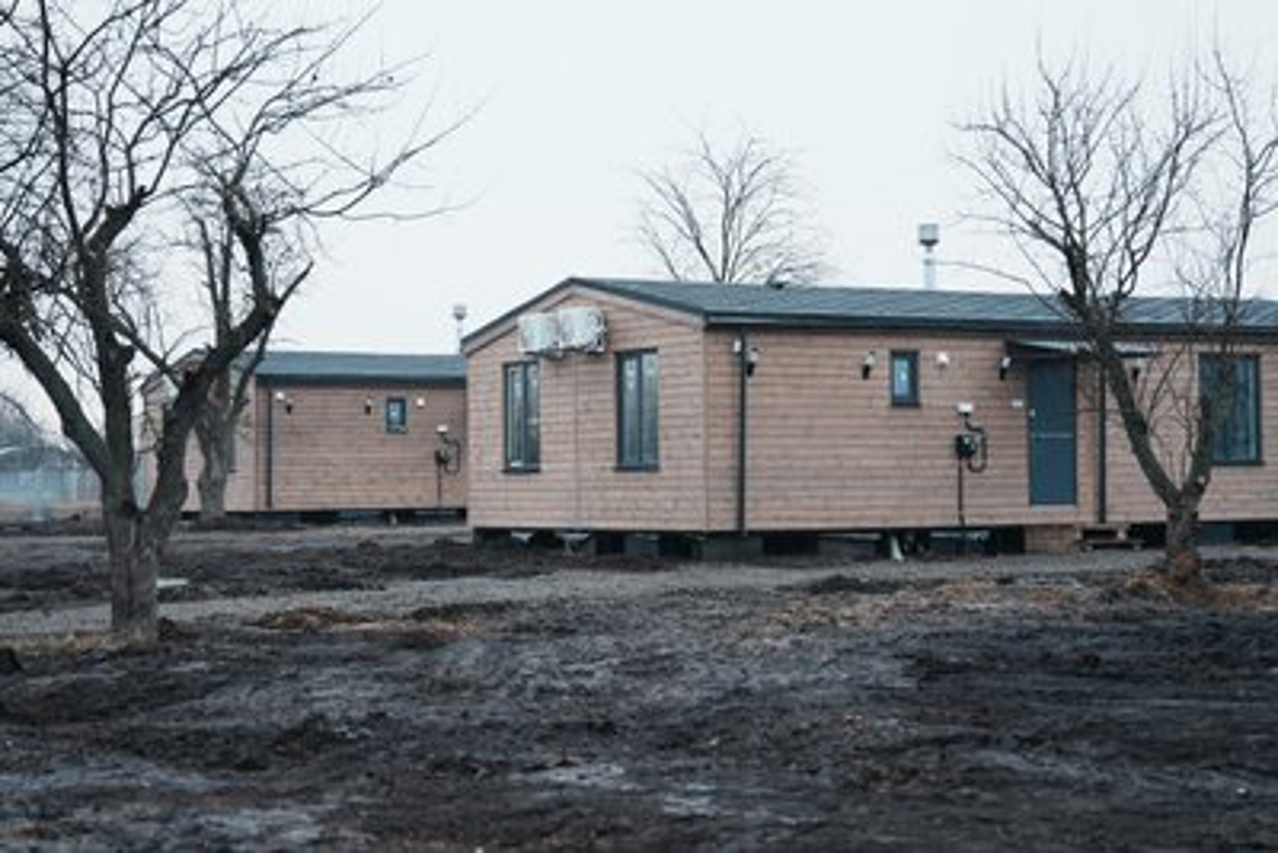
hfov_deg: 28.8
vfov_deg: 19.5
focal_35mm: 70
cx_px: 639
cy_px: 426
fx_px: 2486
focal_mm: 70
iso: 125
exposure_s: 1/100
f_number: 2.8
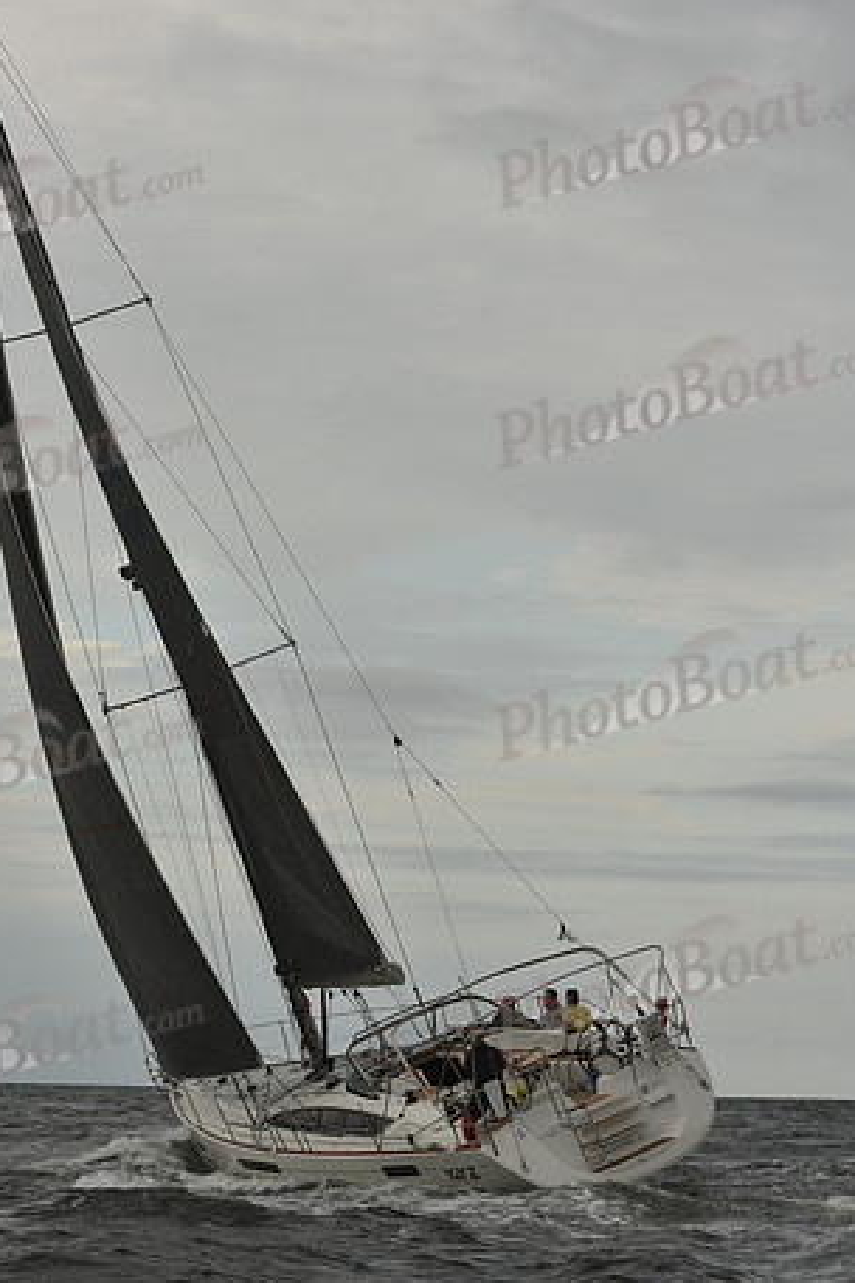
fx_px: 3170
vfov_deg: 22.9
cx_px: 350
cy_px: 582
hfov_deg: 15.4
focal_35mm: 89
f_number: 10
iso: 500
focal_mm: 70
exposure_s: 1/640
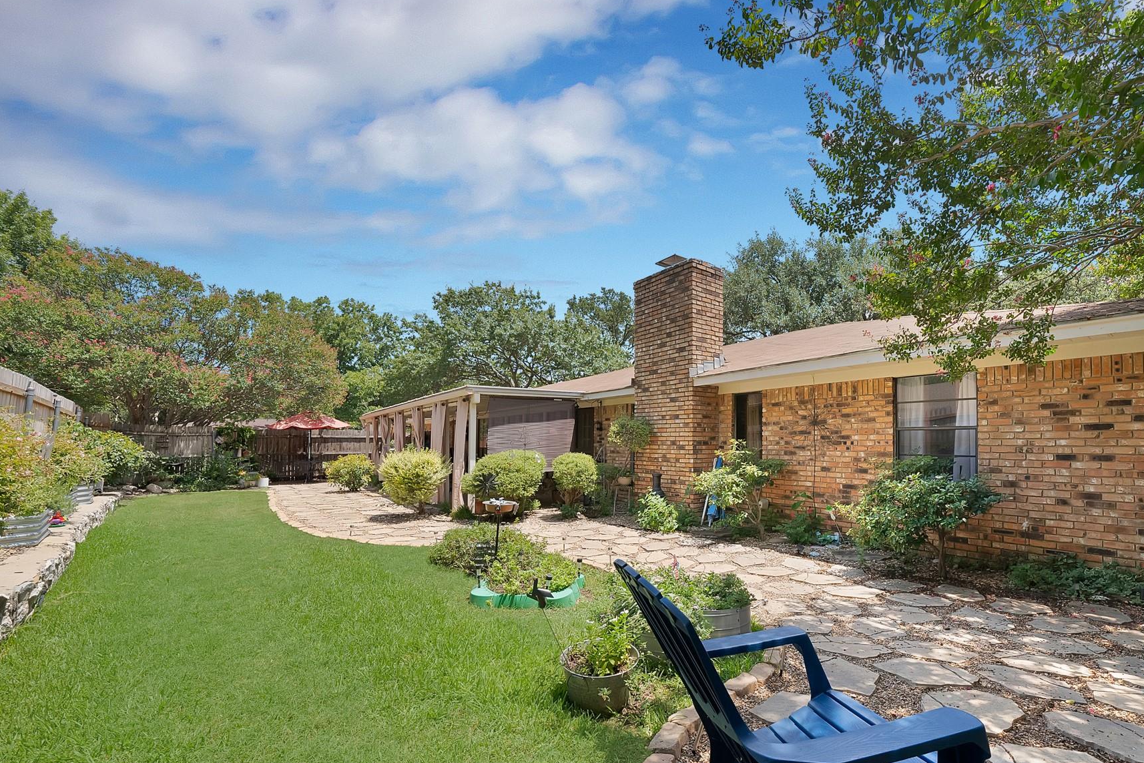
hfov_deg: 103.5
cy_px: 427
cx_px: 655
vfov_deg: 80.9
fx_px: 445
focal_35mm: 14
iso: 640
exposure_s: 1/200
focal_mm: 12
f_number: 9
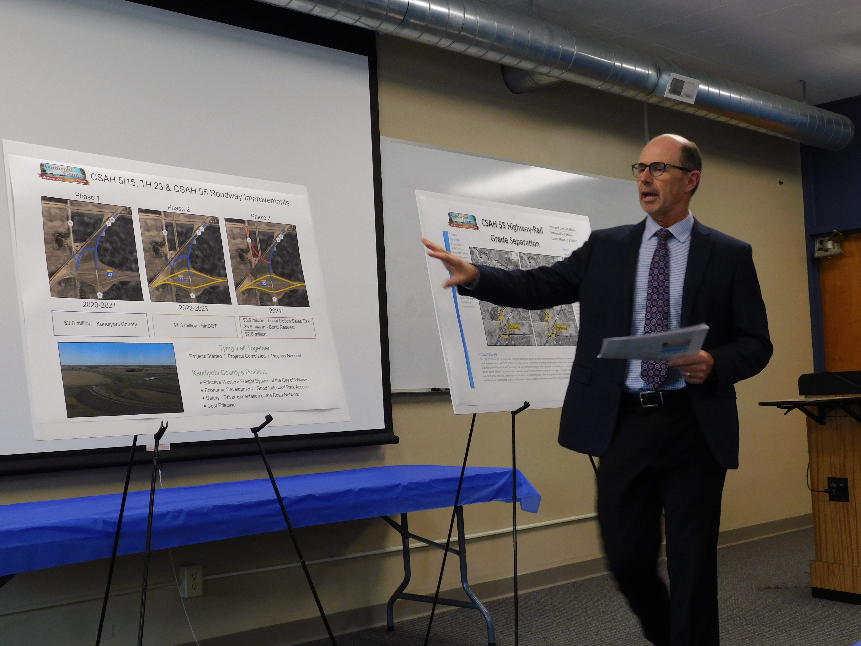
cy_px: 323
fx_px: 1119
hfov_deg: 42.1
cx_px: 430
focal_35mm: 45
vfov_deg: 32.2
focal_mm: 8
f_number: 3.7
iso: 180
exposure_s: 1/30
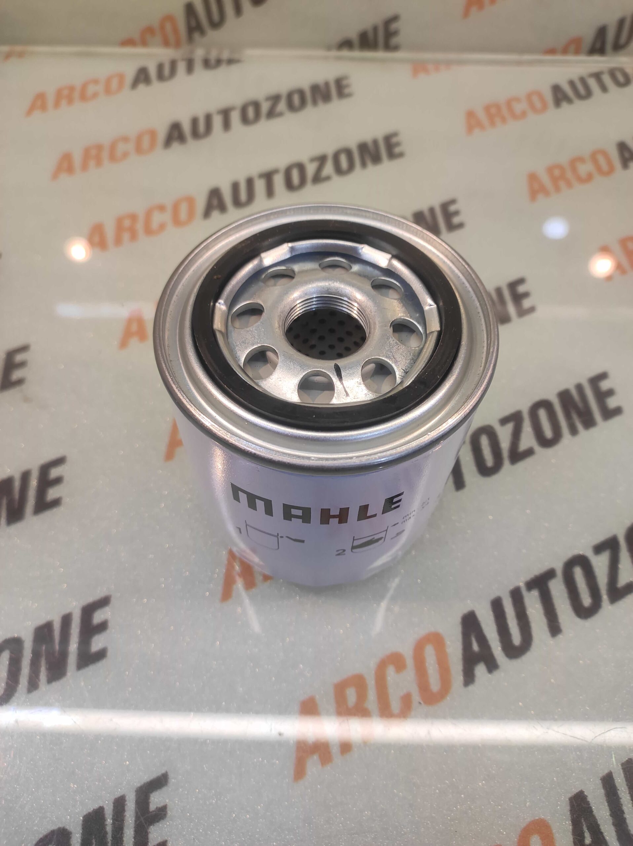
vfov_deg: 91.1
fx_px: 415
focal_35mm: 17
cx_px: 316
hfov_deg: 74.7
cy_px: 423
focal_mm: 4.74
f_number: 1.79
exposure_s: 1/33
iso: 104
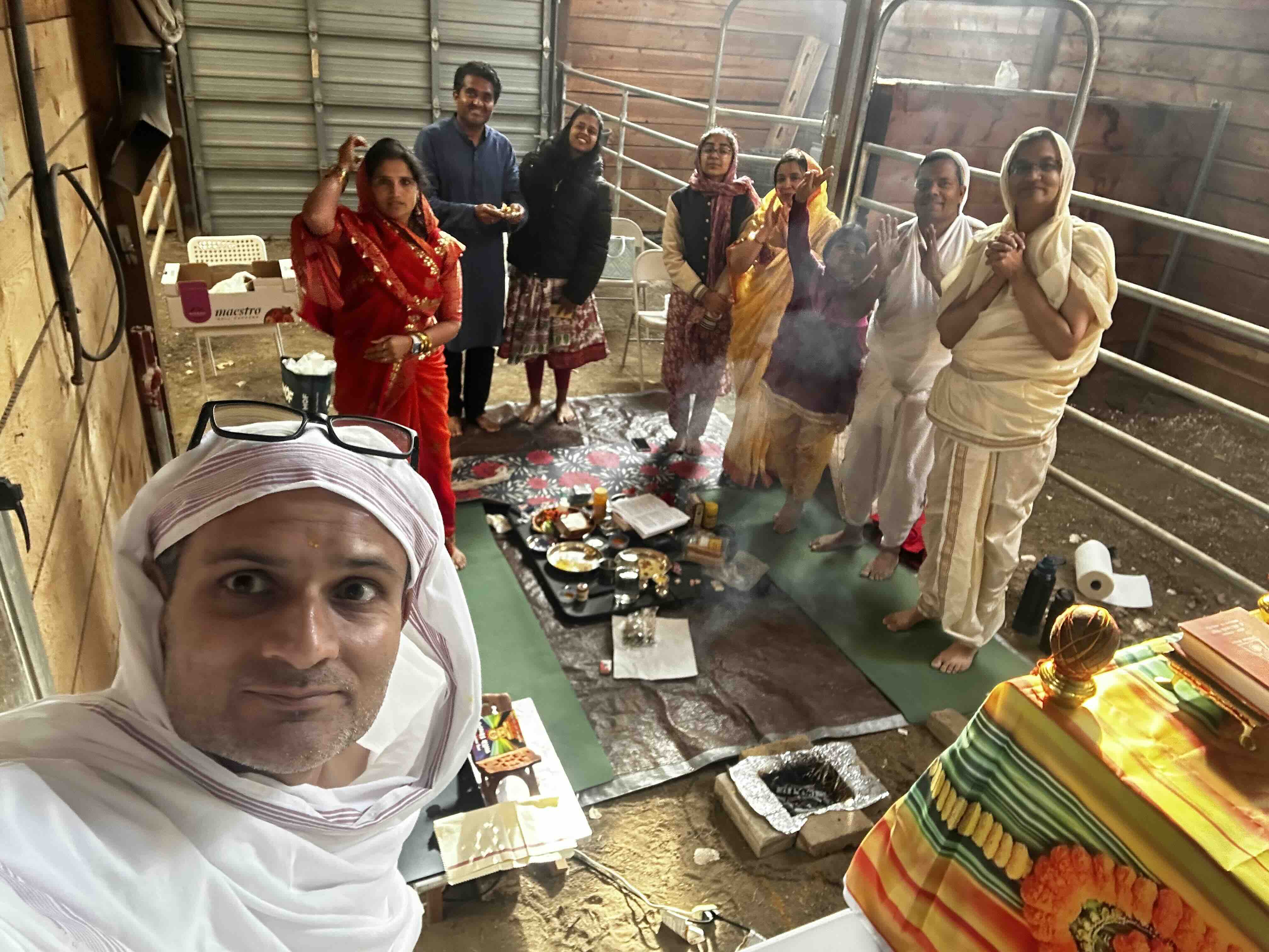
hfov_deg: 73.9
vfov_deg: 58.9
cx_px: 634
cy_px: 476
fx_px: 843
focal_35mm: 23
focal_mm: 2.69
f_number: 1.9
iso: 160
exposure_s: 1/60
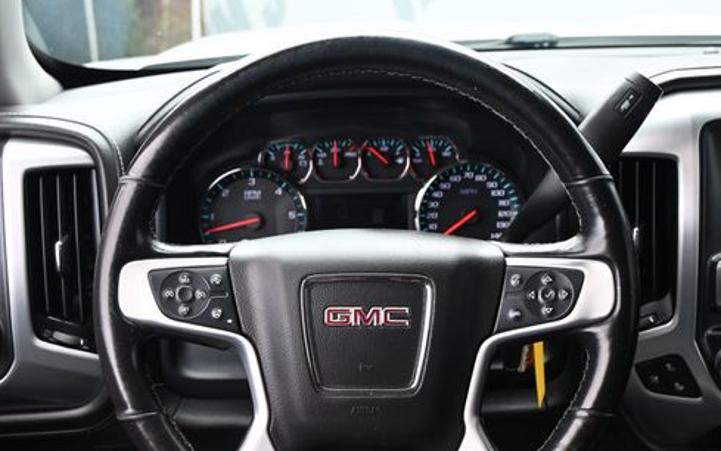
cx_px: 364
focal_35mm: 53
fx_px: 1042
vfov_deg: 24.3
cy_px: 308
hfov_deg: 38.2
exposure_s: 1/125
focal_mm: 26.5
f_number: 4.5
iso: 500
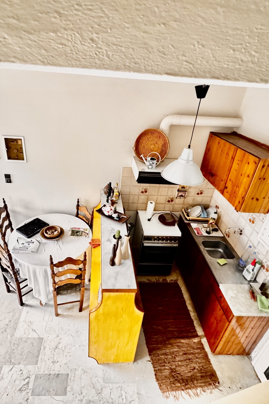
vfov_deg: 84.0
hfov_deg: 61.6
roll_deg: -4.3
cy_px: 197
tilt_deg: -27.6
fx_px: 224
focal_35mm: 20
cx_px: 113
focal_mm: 2.22
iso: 1600
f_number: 2.2
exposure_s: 1/33
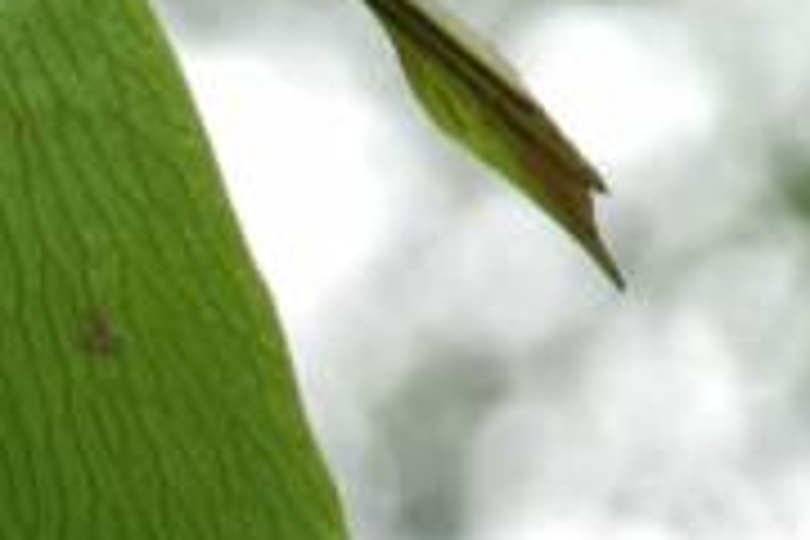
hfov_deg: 3.0
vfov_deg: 2.0
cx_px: -50
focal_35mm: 677
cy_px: 346
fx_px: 15224
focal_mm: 135
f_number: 5.6
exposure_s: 1/60
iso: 200
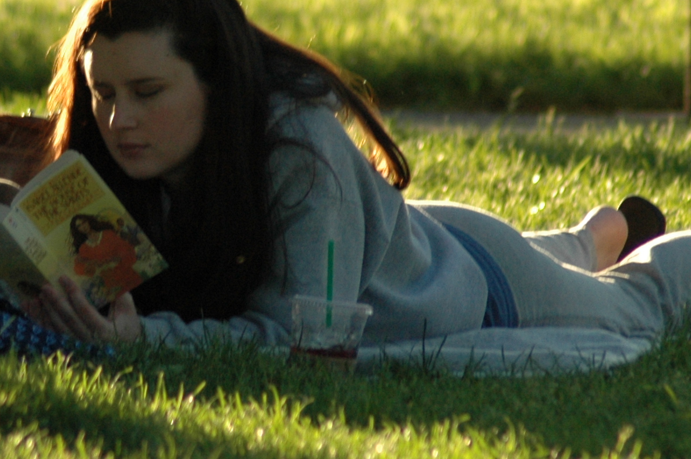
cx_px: 122
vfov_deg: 1.7
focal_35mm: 798
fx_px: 15302
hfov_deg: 2.6
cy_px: 158
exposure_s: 1/320
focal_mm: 210
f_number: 5
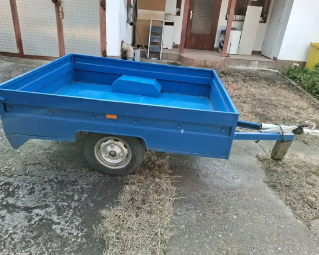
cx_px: 161
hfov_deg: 68.1
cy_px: 128
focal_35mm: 25
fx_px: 236
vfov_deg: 56.8
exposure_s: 1/176
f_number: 1.8
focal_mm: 5.54
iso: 50
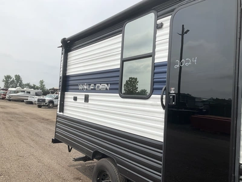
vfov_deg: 48.2
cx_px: 121
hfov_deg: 61.7
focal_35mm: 29
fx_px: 203
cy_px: 91
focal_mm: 3
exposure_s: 1/2538
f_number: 1.8
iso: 25
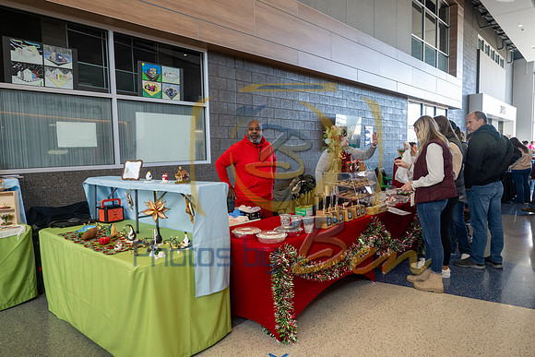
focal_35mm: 24
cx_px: 268
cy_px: 178
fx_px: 357
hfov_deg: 73.7
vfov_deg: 53.2
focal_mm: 24
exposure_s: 1/125
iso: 1000
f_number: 4
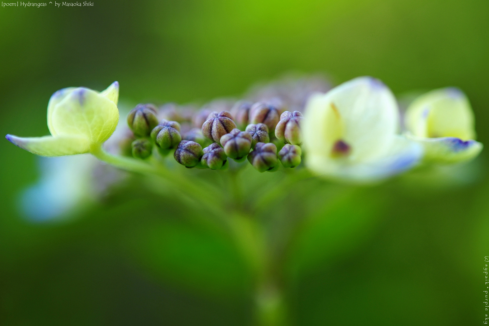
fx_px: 815
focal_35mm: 60
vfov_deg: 22.6
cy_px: 163
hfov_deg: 33.4
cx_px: 244
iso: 200
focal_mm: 60
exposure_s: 1/250
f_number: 3.5
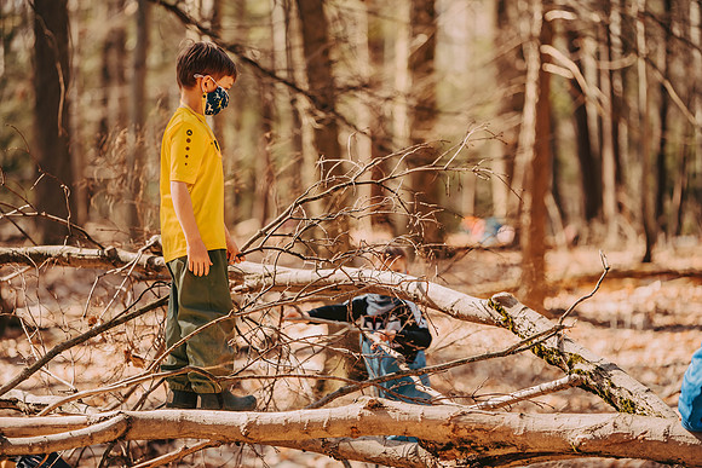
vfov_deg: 10.2
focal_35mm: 135
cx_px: 351
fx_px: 2633
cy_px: 234
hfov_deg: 15.2
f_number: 2.8
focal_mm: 135
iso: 250
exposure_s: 1/400
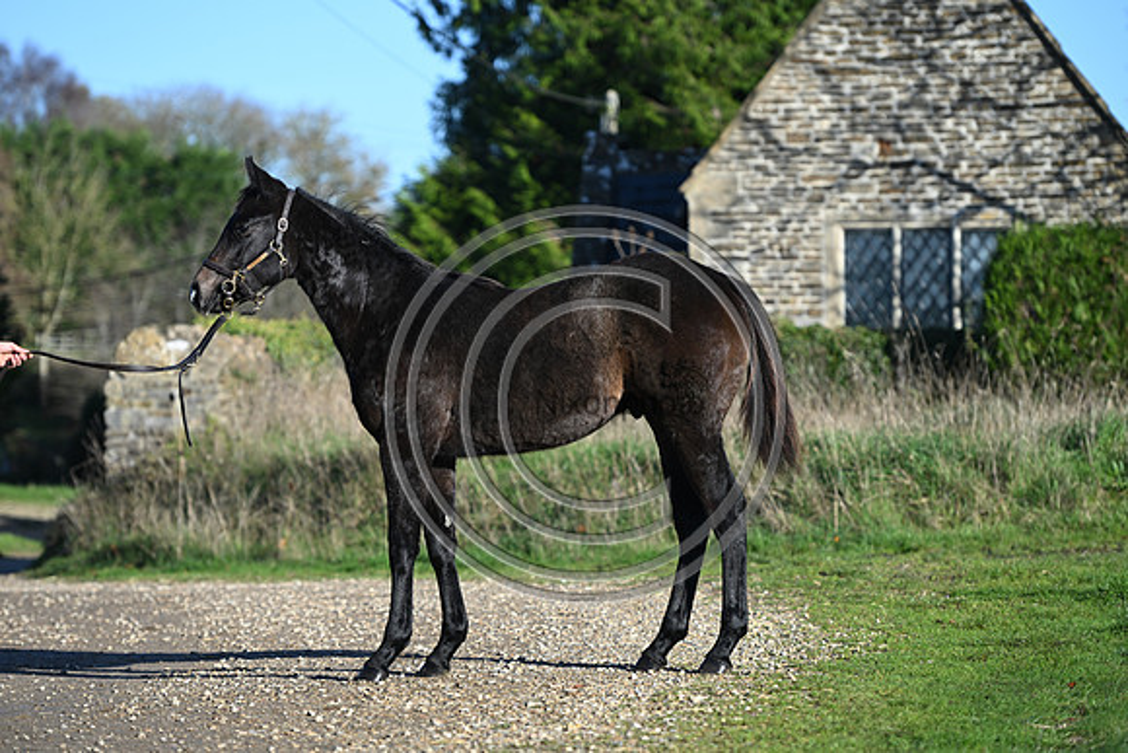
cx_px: 564
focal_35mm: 135
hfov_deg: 15.2
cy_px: 376
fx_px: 4231
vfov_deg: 10.2
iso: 140
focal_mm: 135
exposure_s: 1/1250
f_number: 3.5
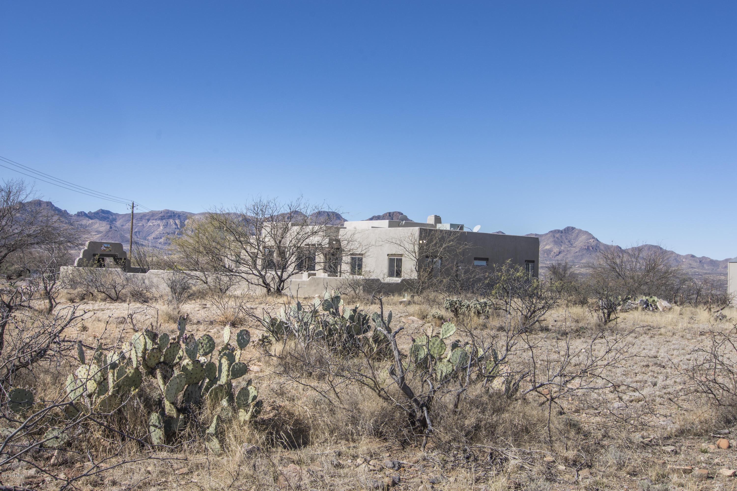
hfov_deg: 53.1
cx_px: 368
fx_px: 737
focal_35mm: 36
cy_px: 246
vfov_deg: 36.9
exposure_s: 1/125
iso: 100
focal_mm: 24
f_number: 13
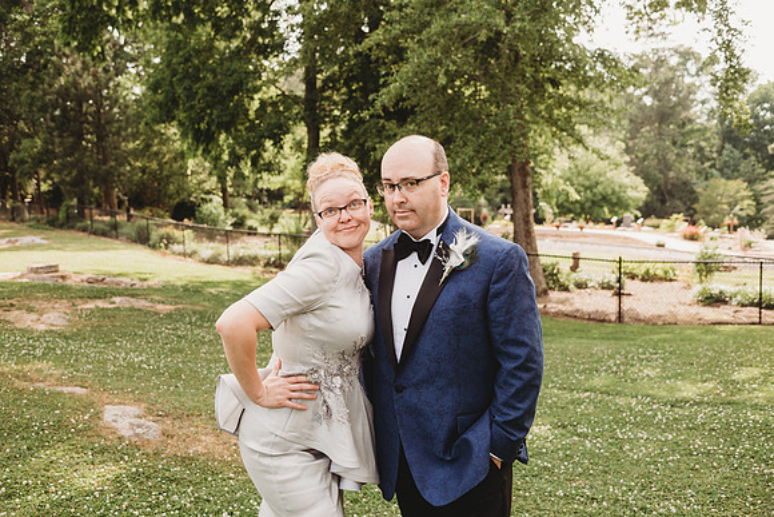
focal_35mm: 35
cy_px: 258
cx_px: 387
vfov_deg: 37.9
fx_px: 753
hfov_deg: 54.4
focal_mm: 35
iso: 200
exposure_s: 1/500
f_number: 4
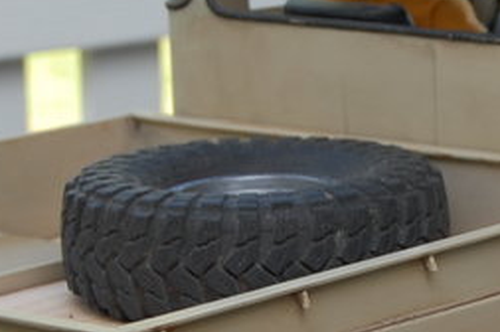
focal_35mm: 225
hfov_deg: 9.1
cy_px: 280
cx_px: 468
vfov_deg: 6.1
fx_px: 3121
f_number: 6.3
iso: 200
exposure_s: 1/60
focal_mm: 38
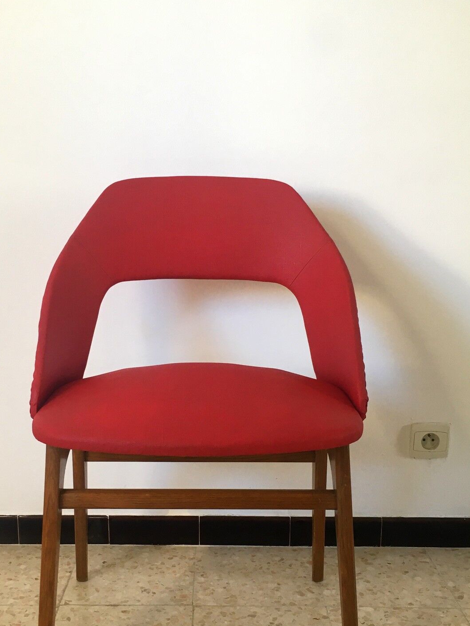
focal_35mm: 41
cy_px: 388
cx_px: 212
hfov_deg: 35.1
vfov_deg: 45.4
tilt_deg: -14.5
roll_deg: +0.7
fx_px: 742
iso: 80
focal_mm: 4.15
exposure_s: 1/33
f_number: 2.2
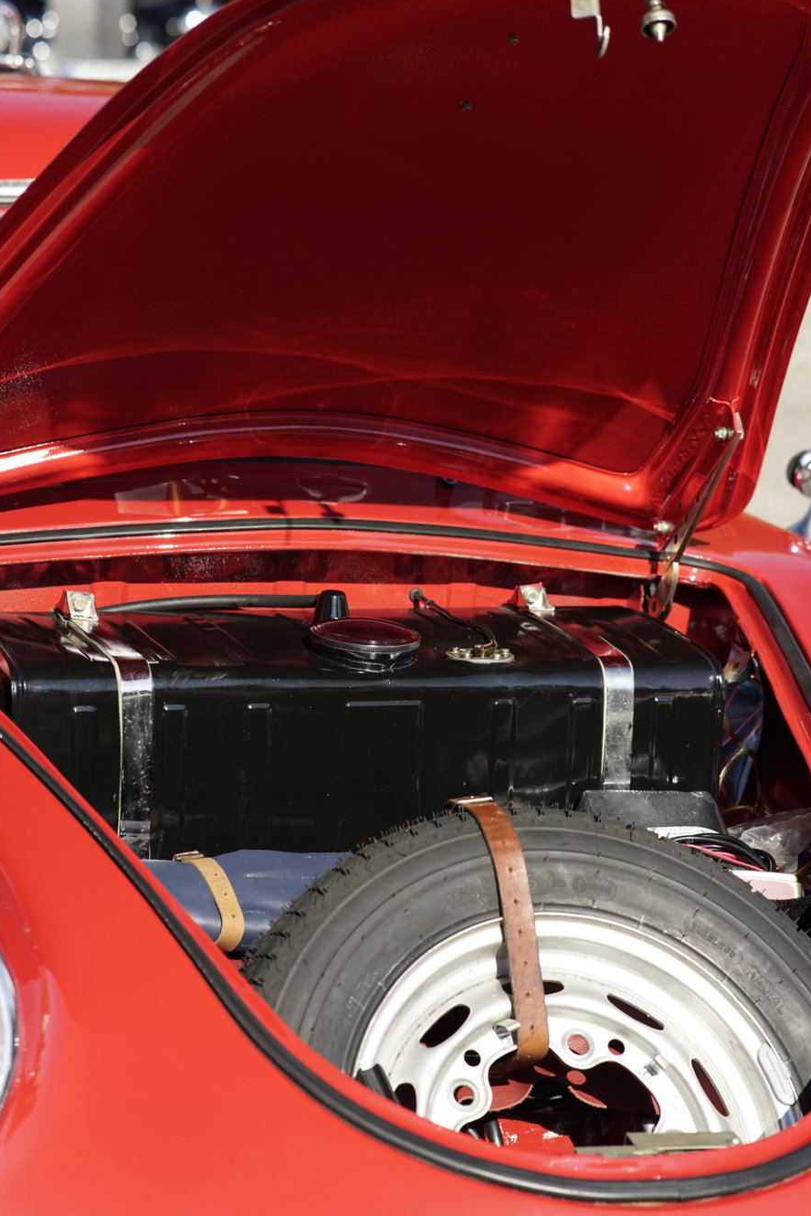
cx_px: 389
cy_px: 653
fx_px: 3310
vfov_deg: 20.8
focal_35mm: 98
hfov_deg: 14.0
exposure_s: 1/1000
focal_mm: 85
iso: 400
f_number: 4
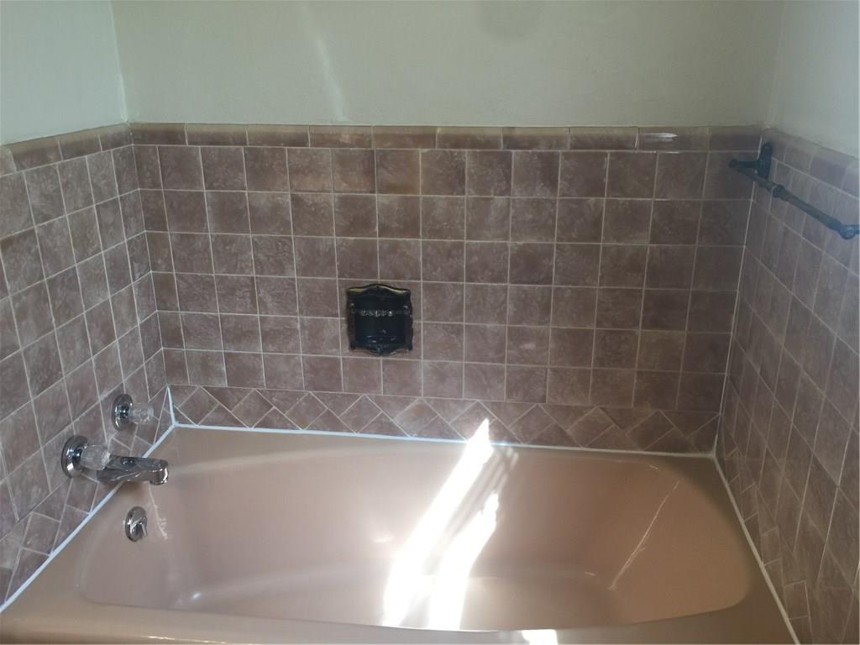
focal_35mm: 29
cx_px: 430
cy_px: 322
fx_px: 720
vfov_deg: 48.2
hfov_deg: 61.7
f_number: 2.2
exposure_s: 1/30
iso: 40
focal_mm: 4.15
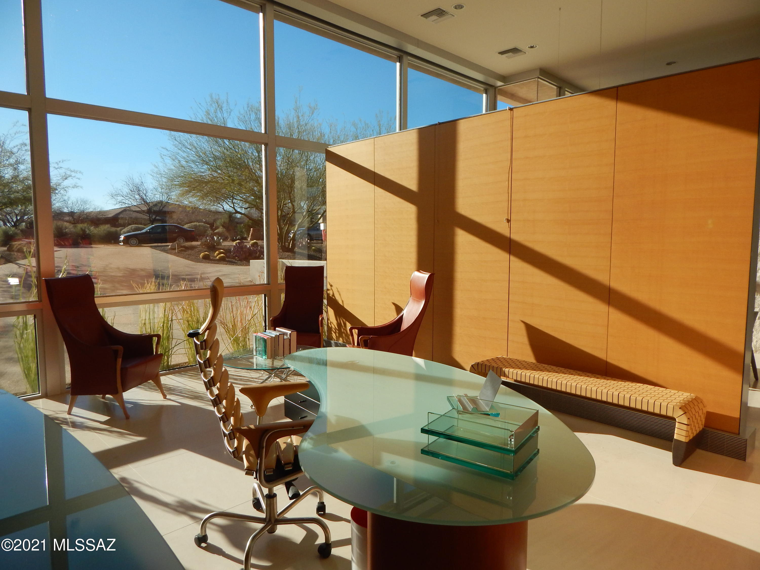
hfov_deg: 76.4
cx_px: 380
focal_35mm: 22
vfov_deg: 61.1
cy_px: 285
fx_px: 483
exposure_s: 1/640
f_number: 3
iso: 125
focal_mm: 4
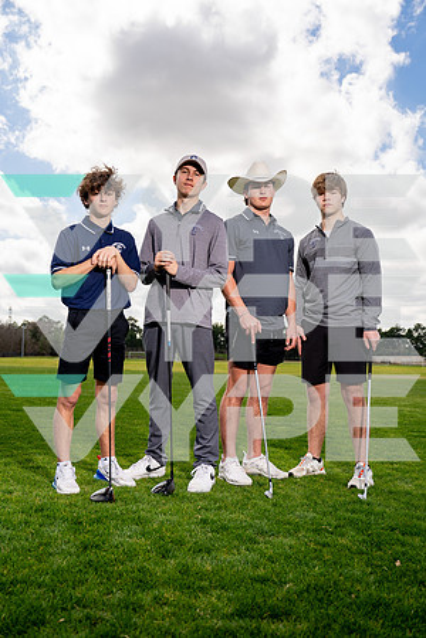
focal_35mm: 36
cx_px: 213
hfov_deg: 36.9
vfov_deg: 53.1
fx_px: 639
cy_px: 319
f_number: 4
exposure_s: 1/1000
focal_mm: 36
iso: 100
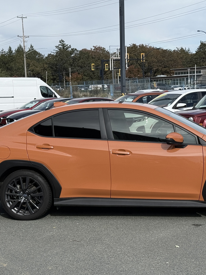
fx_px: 579
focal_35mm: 73
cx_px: 128
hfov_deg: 20.1
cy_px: 156
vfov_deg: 26.7
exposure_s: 1/3534
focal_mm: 6.76
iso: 64
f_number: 1.78
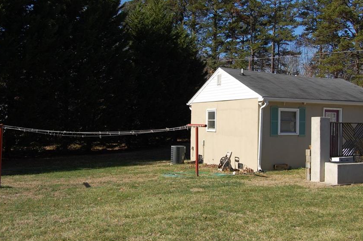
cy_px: 102
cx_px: 207
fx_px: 403
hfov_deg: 48.4
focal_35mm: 40
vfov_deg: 33.3
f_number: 8
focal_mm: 22
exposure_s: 1/500
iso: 200
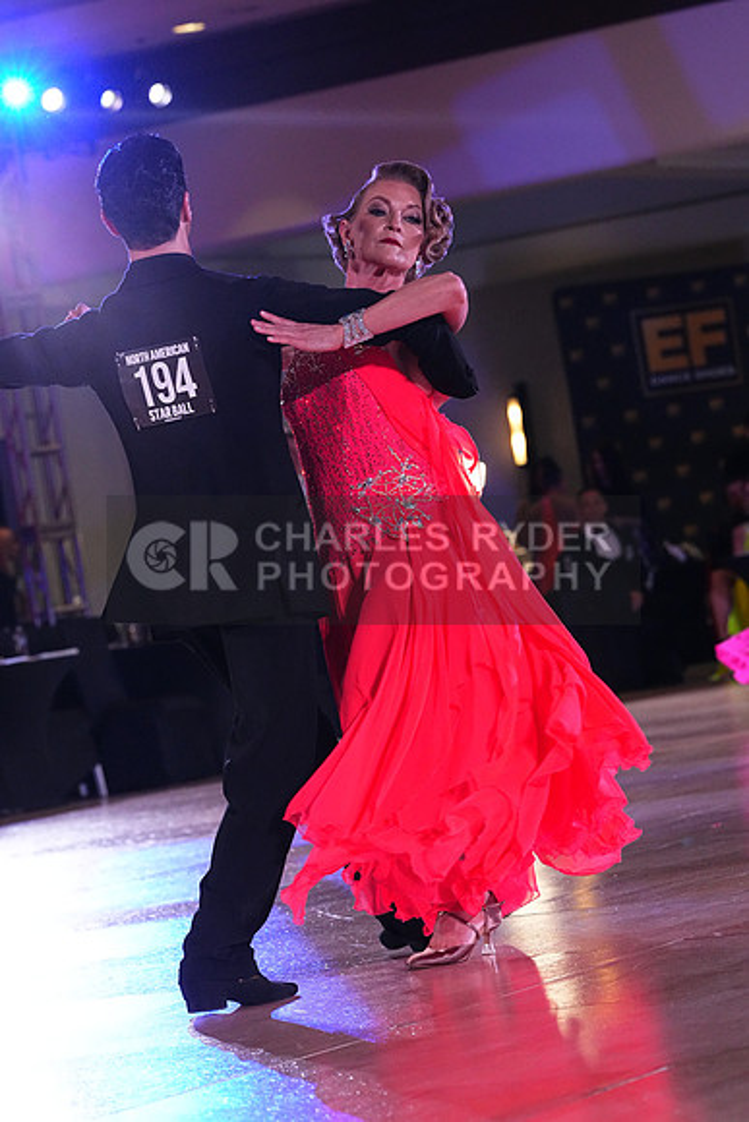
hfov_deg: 9.9
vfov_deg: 14.9
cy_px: 561
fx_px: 4304
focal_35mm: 138
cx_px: 374
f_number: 6.3
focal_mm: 138
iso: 8000
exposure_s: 1/400
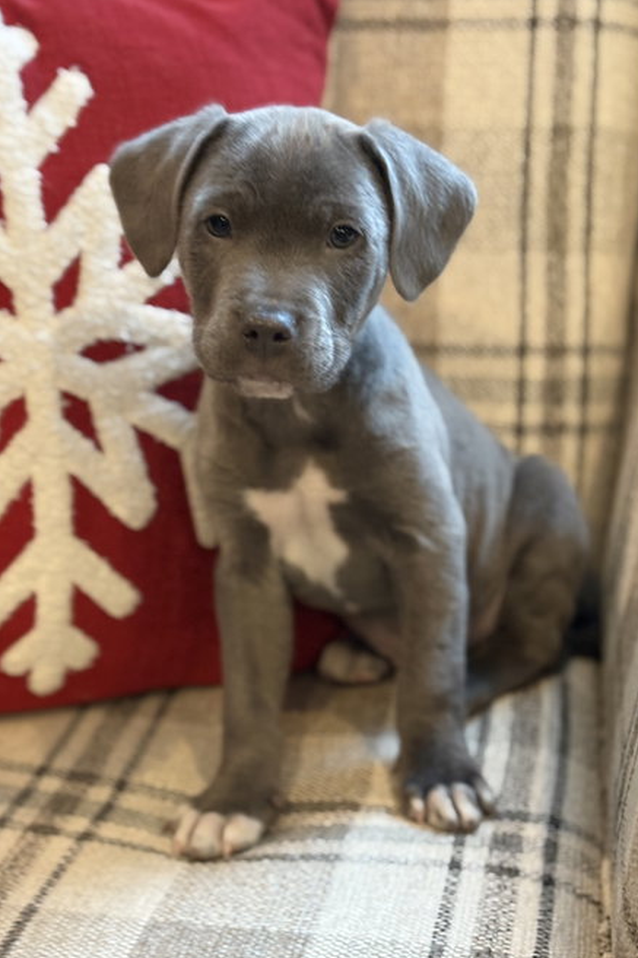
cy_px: 483
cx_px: 293
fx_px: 1463
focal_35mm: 55
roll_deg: -0.7
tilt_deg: -19.4
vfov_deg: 36.3
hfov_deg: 24.6
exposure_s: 1/40
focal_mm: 5.96
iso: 200
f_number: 1.6
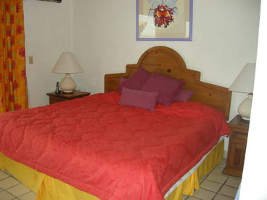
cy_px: 100
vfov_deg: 40.7
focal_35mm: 35
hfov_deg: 52.6
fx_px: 270
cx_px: 134
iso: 75
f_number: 2.7
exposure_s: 1/60
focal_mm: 7.5
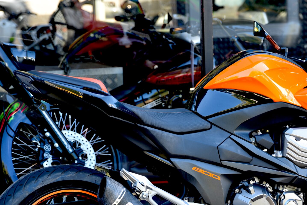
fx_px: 990
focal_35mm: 116
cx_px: 209
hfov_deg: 17.6
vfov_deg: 11.8
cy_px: 173
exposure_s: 1/60
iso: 100
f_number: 2.8
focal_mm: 65
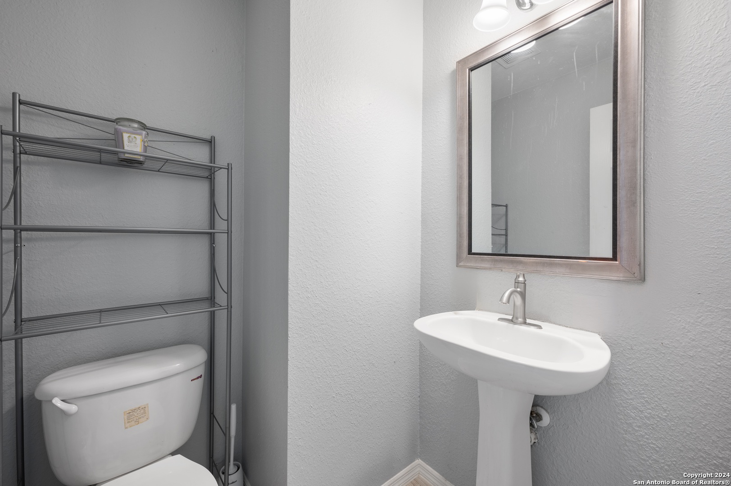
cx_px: 366
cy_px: 243
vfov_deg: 81.1
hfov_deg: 104.3
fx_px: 284
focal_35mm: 14
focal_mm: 14
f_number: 9
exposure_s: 1/1.25
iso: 250
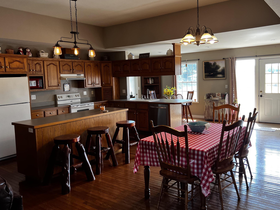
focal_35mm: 30
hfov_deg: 59.9
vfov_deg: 46.7
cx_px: 149
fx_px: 243
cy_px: 95
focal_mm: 5.7
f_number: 1.5
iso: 100
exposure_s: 1/120
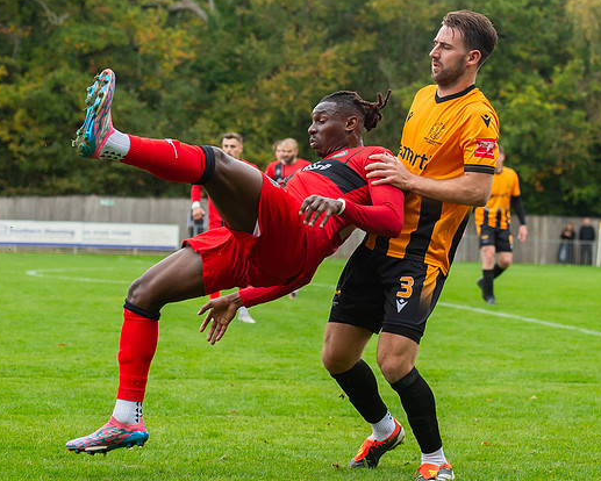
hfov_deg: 15.6
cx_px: 359
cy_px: 219
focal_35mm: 123
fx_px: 2189
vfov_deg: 12.5
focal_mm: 70
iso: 800
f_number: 4.5
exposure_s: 1/1250
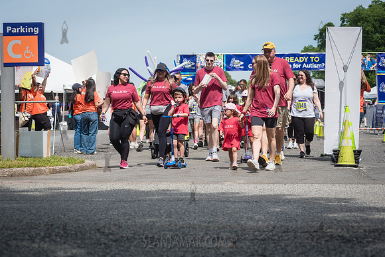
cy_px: 128
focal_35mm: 83
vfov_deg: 16.4
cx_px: 192
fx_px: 891
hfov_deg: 24.4
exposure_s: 1/1600
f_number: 4.5
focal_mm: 80
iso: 250
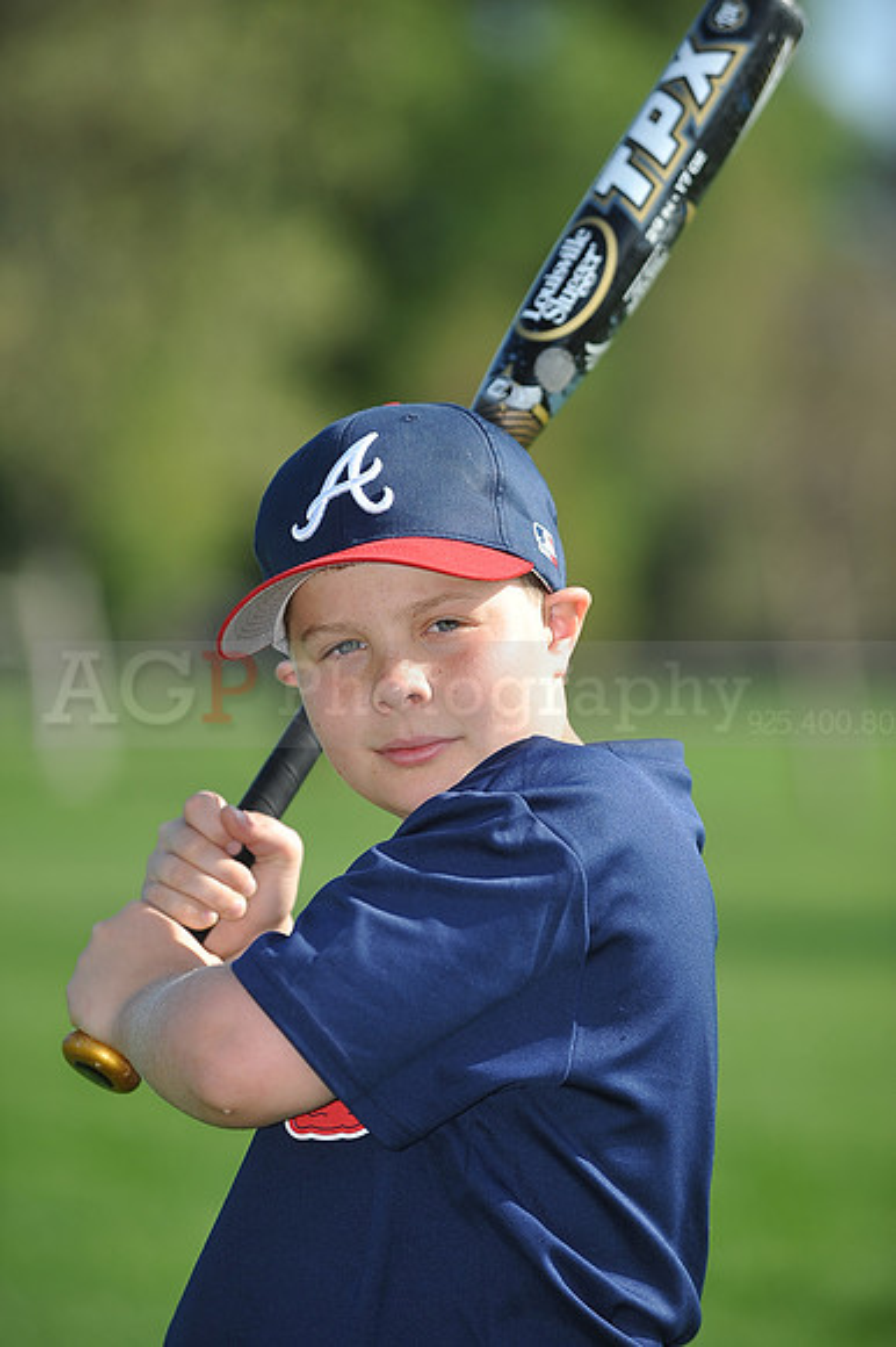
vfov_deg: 10.3
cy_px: 674
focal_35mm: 200
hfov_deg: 6.9
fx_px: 7475
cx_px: 448
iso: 200
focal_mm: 200
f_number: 4.5
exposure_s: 1/1000
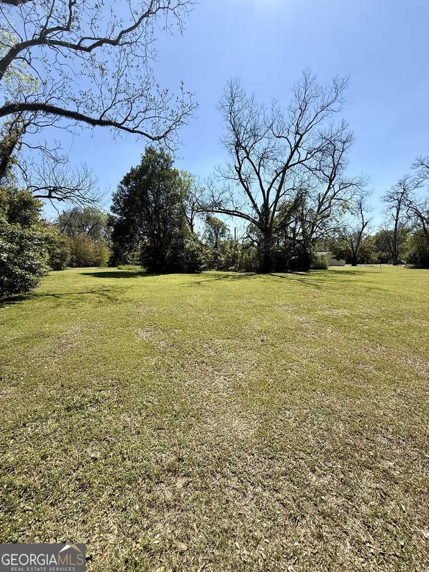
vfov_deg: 102.1
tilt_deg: -6.0
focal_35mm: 14
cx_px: 214
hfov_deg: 85.7
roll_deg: +0.3
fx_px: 231
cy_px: 286
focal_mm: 2.22
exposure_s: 1/1613
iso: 50
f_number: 2.2
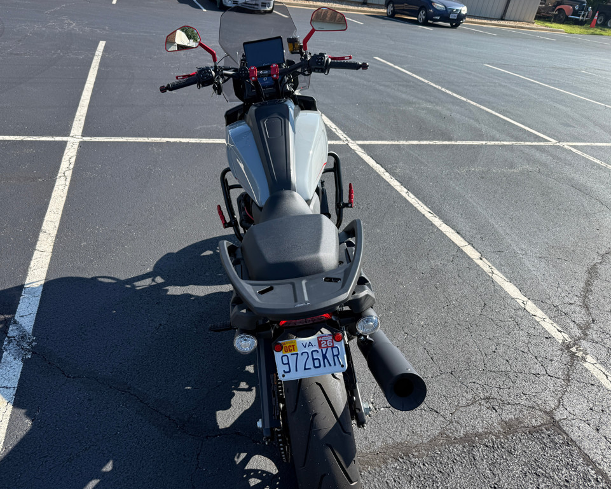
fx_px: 470
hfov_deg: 66.0
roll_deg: -9.3
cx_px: 288
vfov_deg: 54.9
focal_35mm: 26
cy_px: 253
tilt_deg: -30.7
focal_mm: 6.76
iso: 80
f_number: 1.78
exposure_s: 1/1901
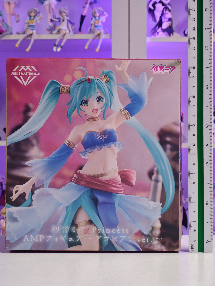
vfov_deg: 24.4
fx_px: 663
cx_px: 108
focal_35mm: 80
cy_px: 143
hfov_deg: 18.4
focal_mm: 7.48
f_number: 2.4
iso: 400
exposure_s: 1/17.8
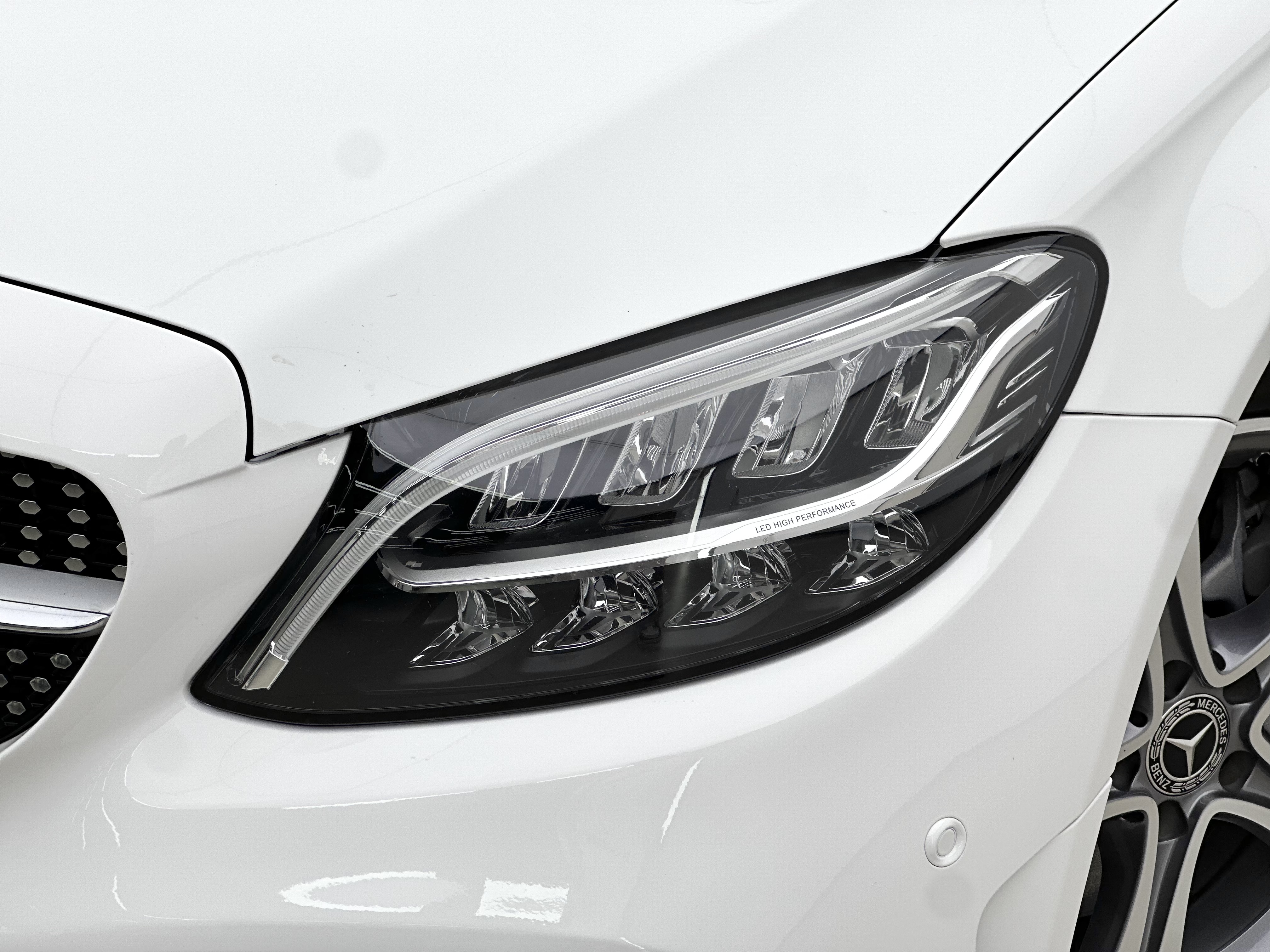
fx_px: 2825
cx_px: 635
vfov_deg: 19.1
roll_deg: +0.3
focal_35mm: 77
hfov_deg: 25.3
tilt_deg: -24.0
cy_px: 476
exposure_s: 1/119
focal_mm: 9
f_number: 2.8
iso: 20
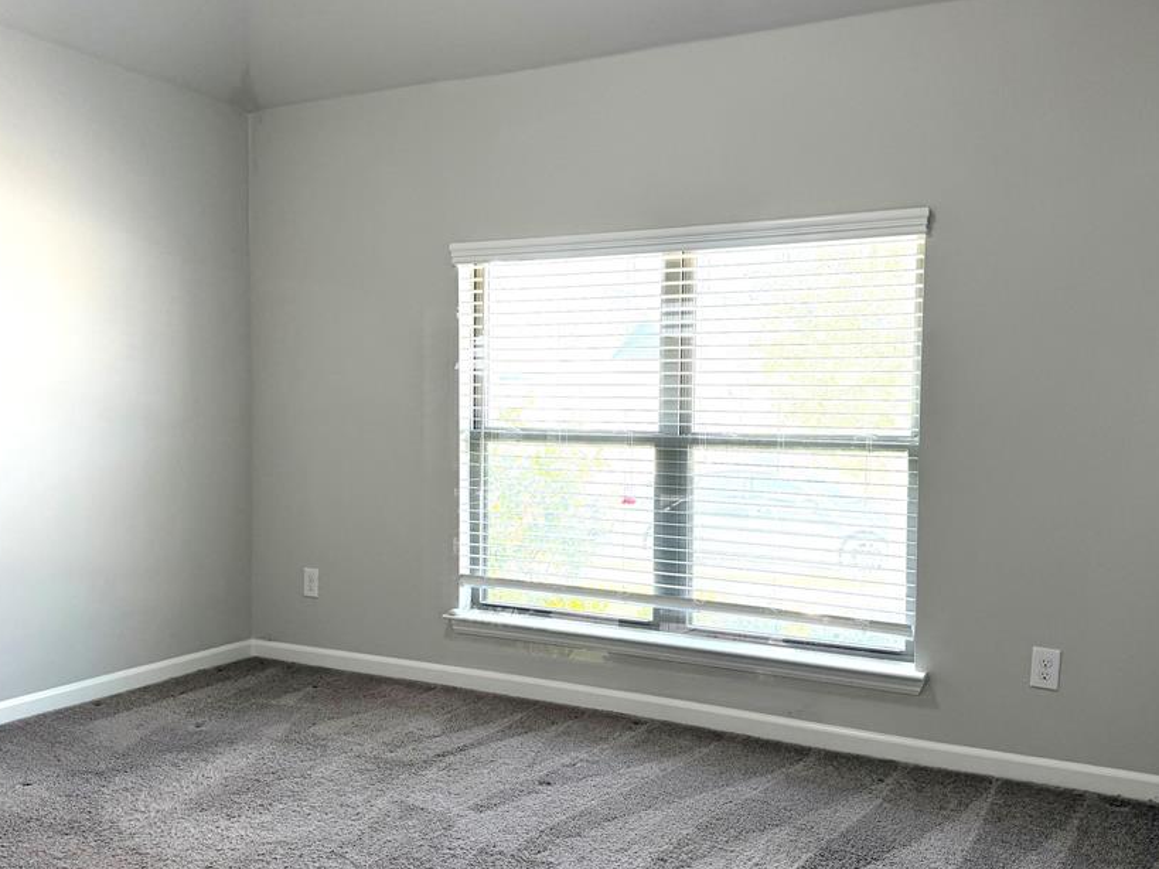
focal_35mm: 30
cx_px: 613
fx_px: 1004
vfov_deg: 46.8
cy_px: 449
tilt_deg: -3.1
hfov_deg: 59.9
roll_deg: -0.8
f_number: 1.78
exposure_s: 1/194
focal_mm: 6.76
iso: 100
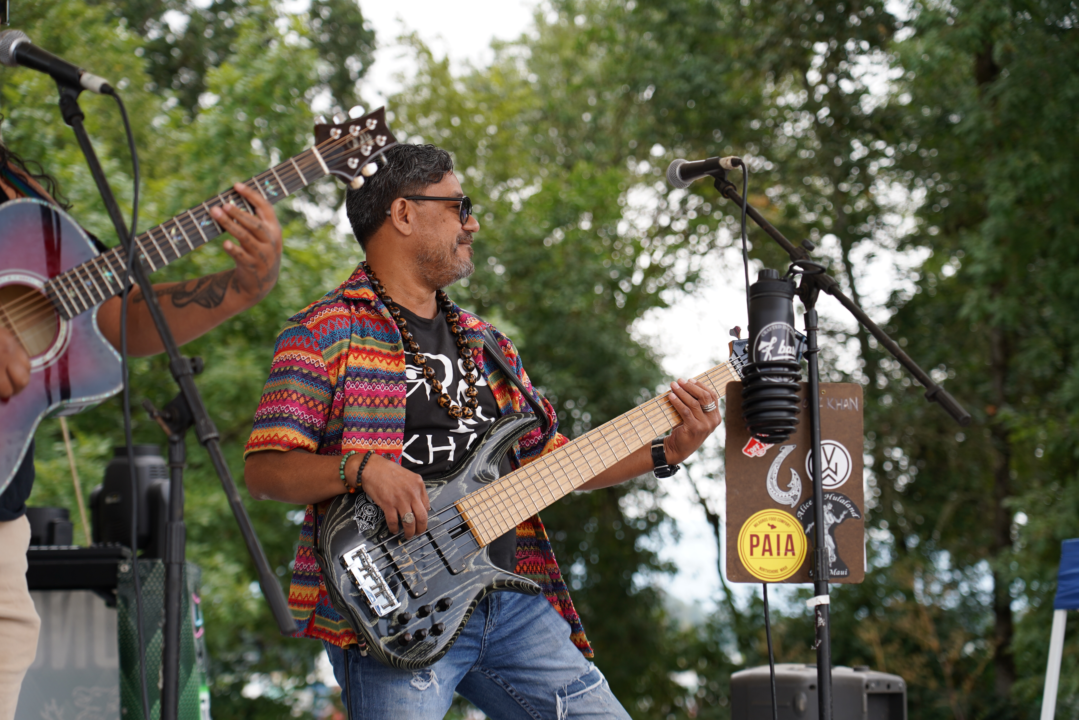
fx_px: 2817
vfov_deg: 14.6
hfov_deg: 21.7
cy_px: 360
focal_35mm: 94
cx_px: 540
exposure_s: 1/200
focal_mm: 94
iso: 100
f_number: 4.5
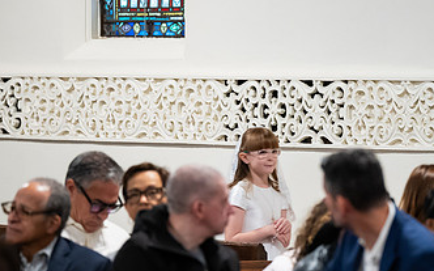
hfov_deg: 5.6
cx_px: 255
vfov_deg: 3.5
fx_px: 4409
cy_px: 156
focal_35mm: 373
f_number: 3.2
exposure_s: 1/160
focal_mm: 200
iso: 3200
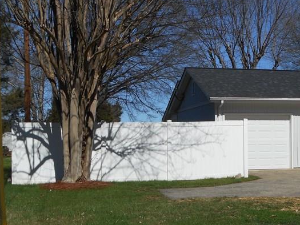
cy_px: 119
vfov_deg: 19.4
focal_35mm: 76
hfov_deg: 24.9
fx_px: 659
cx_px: 269
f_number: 4.5
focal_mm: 6.9
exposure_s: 1/1000
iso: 80
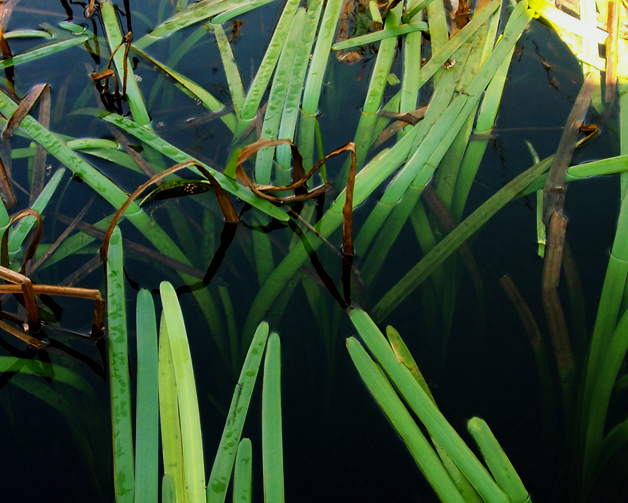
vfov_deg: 23.8
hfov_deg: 29.6
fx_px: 1190
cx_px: 312
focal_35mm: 64
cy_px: 321
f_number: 3.9
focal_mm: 6.3
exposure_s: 1/30
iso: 64
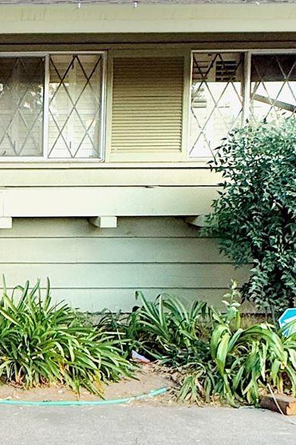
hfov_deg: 20.0
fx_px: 704
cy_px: 246
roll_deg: +0.4
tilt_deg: -4.8
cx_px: -168
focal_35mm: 57
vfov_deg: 35.0
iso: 64
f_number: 2.2
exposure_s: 1/137
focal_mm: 2.22
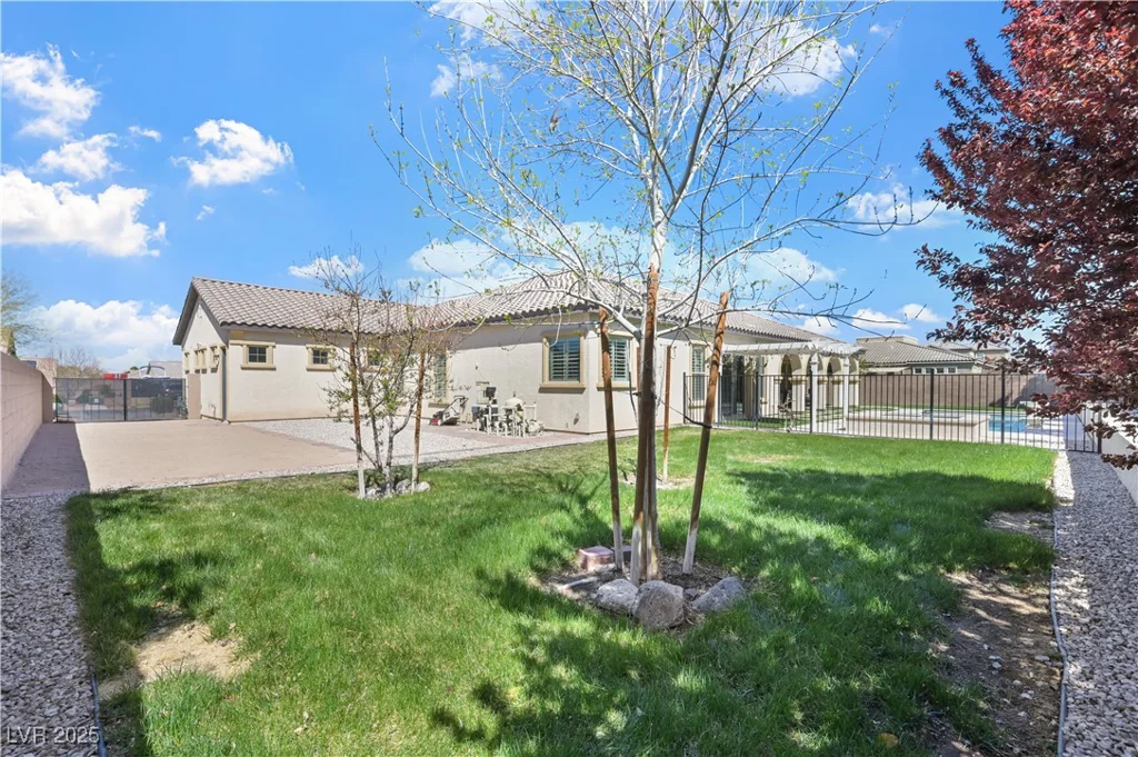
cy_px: 378
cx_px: 569
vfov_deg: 73.7
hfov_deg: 96.8
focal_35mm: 16
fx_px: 505
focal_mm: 16
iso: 500
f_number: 8
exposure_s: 1/640
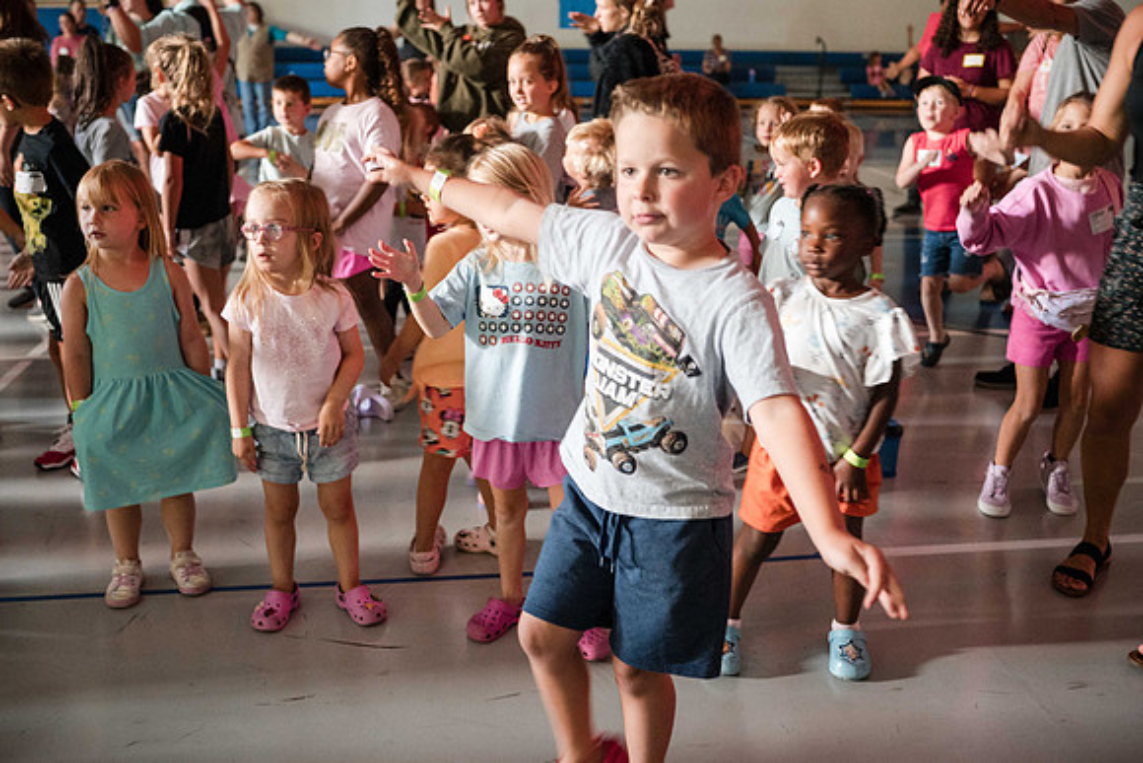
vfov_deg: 36.2
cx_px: 567
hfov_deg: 52.2
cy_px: 378
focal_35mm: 37
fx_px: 1167
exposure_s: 1/60
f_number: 2.8
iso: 10000
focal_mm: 35
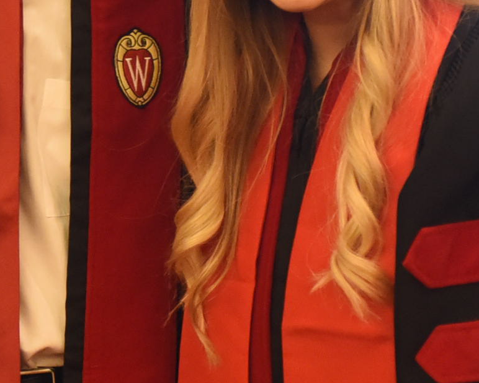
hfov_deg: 10.0
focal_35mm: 188
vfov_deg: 8.2
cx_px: -183
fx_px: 2664
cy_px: 146
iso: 3200
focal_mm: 42
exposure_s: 1/200
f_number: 3.2
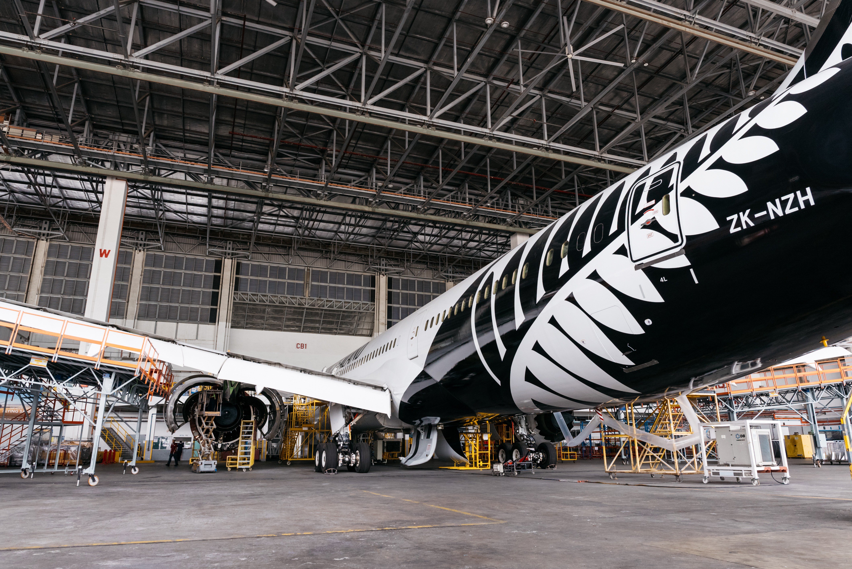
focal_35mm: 24
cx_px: 426
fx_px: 568
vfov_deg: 53.2
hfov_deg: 73.7
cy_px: 284
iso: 1000
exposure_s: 1/160
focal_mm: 24
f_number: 7.1
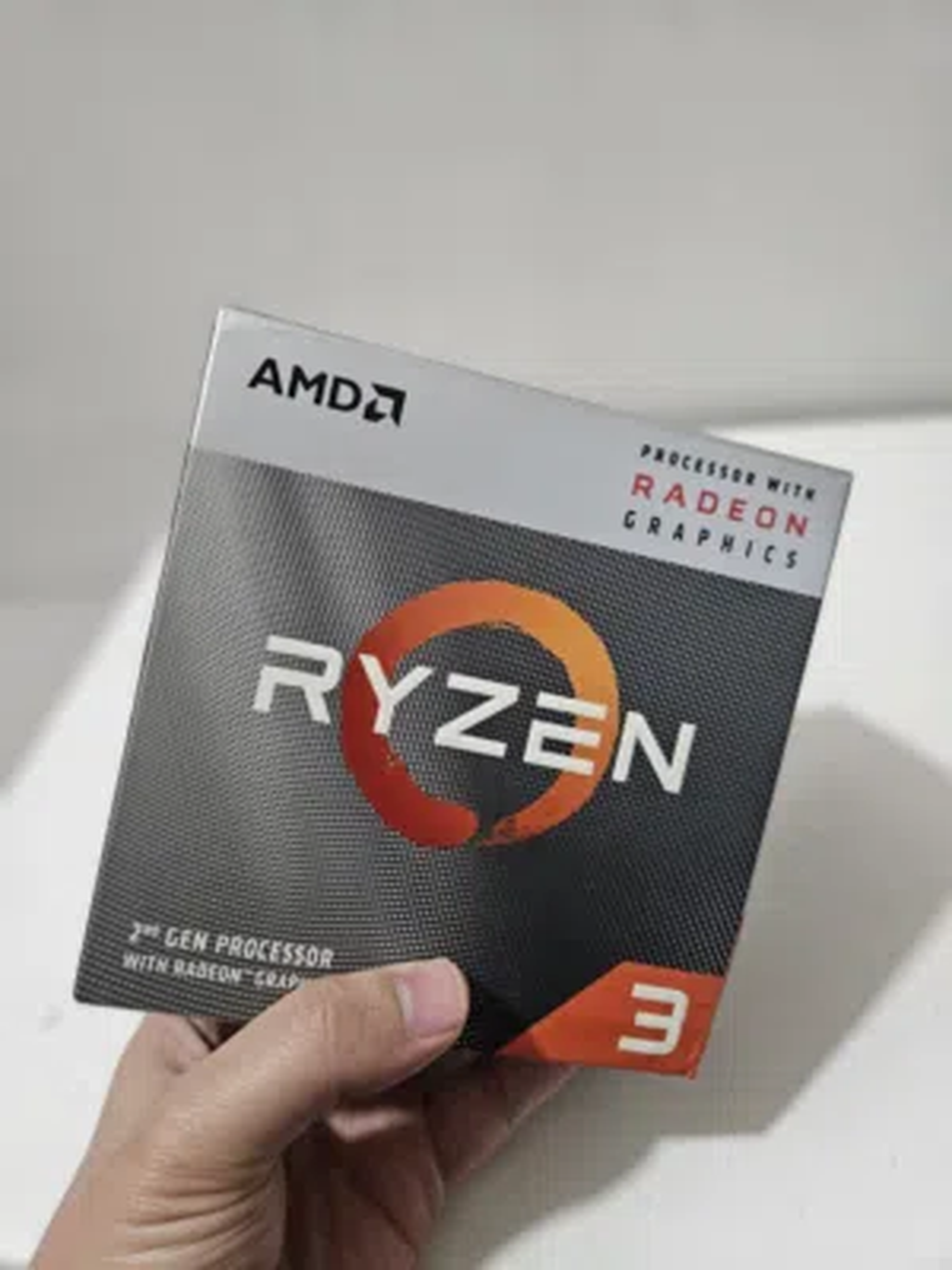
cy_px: 635
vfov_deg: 73.9
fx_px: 843
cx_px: 476
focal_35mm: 23
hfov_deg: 58.9
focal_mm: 5.4
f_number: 1.8
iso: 640
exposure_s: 1/100
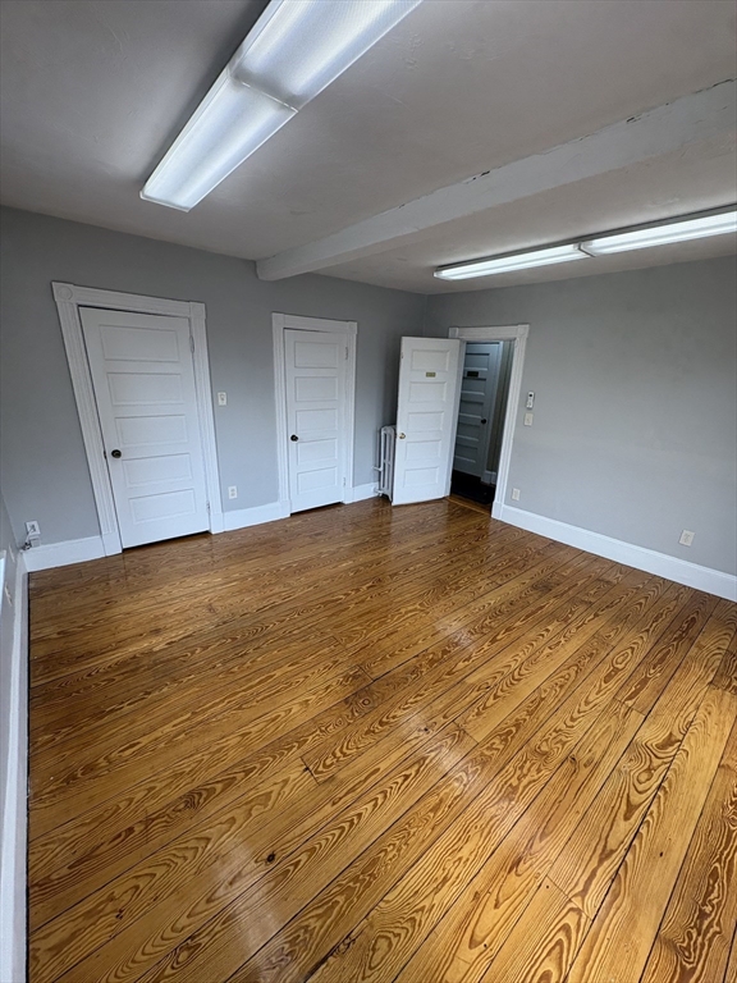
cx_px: 368
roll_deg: -2.0
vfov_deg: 102.1
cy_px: 492
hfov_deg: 85.7
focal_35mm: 14
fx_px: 397
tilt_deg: -17.5
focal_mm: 2.22
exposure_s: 1/130
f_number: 2.2
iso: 40
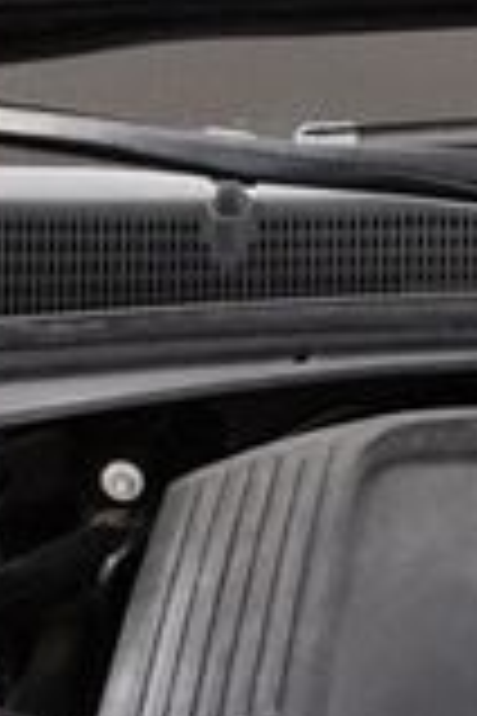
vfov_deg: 13.7
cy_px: 919
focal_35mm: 145
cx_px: 724
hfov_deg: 9.2
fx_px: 2882
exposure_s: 1/125
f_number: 3.5
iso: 3200
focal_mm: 18
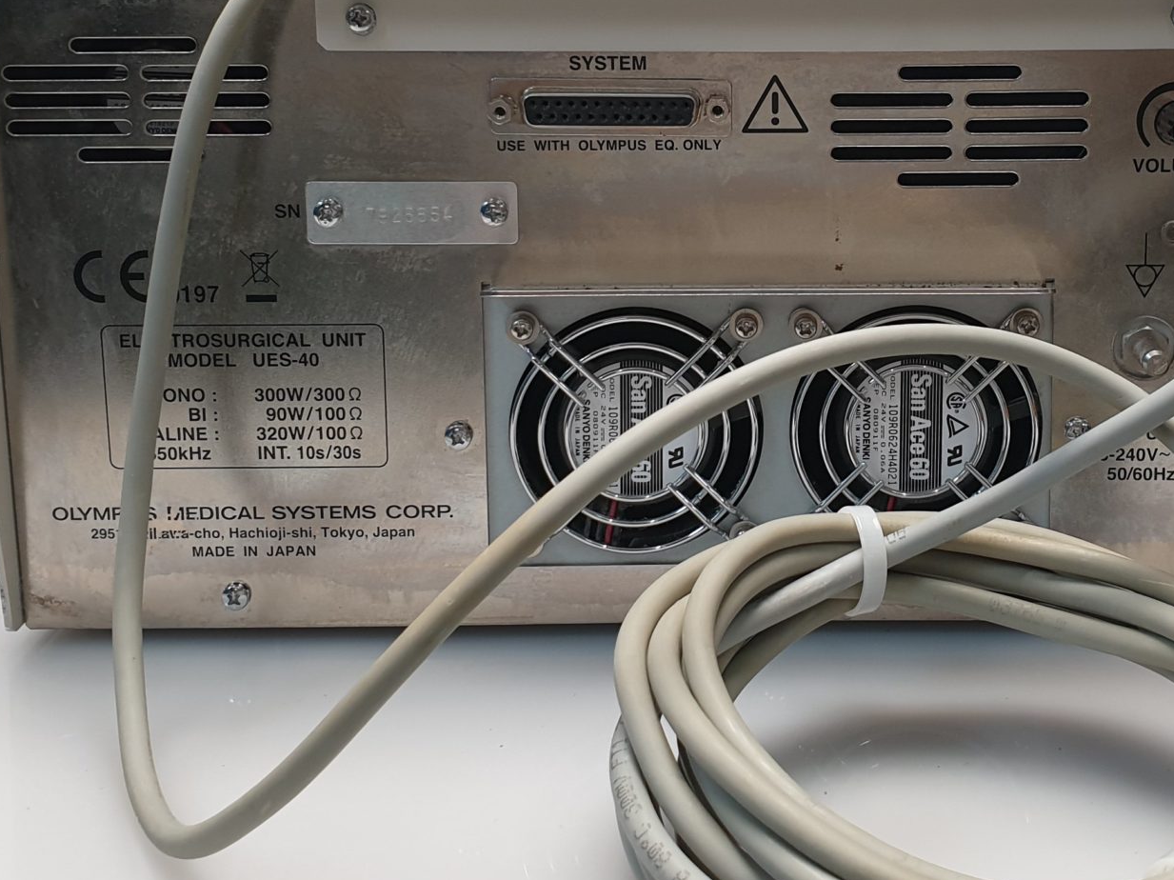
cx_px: 796
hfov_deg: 35.2
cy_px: 223
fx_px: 1831
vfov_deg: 26.7
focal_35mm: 54
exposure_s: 1/50
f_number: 2.4
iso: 80
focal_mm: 4.3
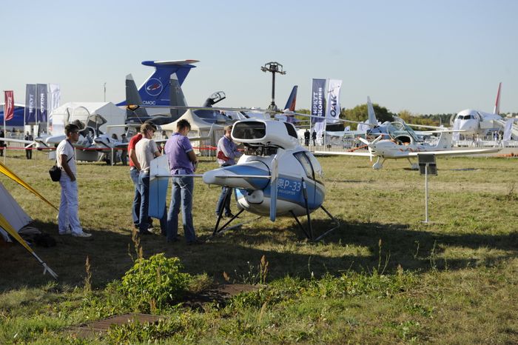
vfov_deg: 19.4
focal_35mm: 70
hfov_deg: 28.9
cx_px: 259
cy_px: 172
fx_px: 1007
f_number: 6.3
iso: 200
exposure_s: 1/640
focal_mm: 70
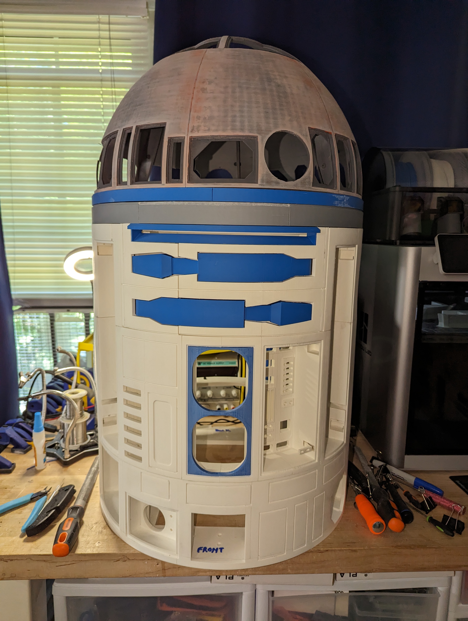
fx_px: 432
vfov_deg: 71.5
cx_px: 234
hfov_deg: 56.9
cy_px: 310
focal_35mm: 24
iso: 607
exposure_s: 1/289
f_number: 1.85
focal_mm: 6.81
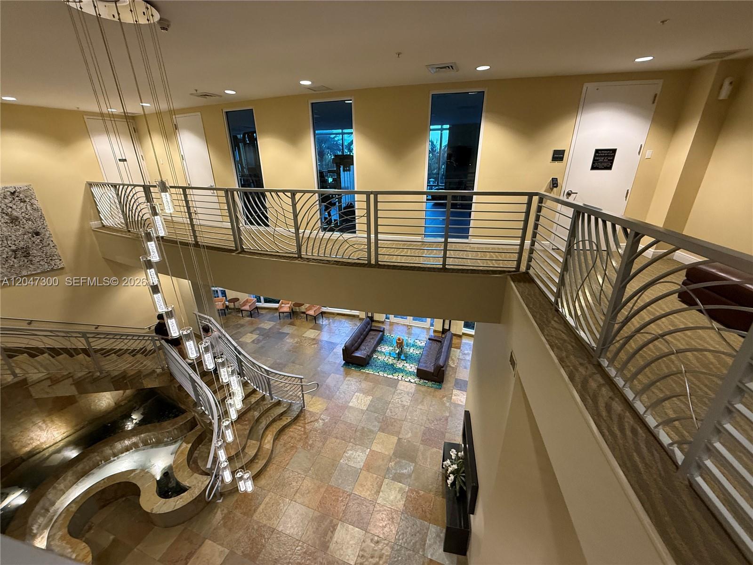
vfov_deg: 85.7
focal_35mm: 14
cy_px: 282
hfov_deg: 102.1
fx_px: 305
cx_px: 376
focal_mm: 2.22
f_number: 2.2
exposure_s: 1/60
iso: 400
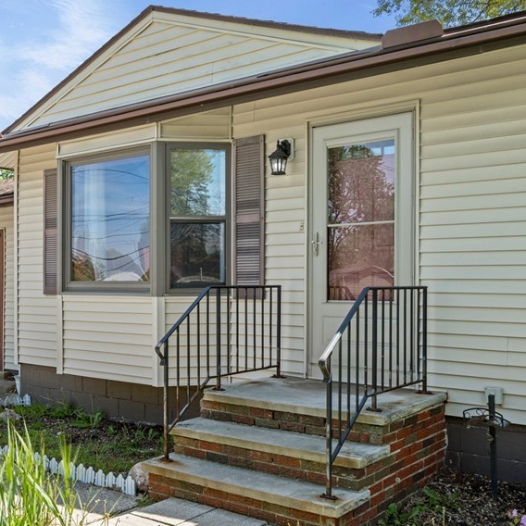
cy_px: 268
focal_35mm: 39
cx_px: 240
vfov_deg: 42.8
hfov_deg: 42.8
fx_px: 670
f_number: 9
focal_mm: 24
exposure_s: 1/80
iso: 250
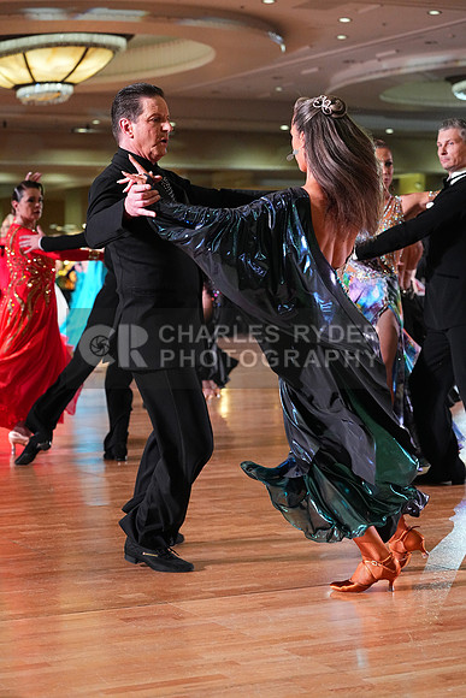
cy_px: 349
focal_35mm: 82
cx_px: 233
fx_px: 1591
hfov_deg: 16.7
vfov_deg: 24.8
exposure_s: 1/400
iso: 6400
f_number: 4.5
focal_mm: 82
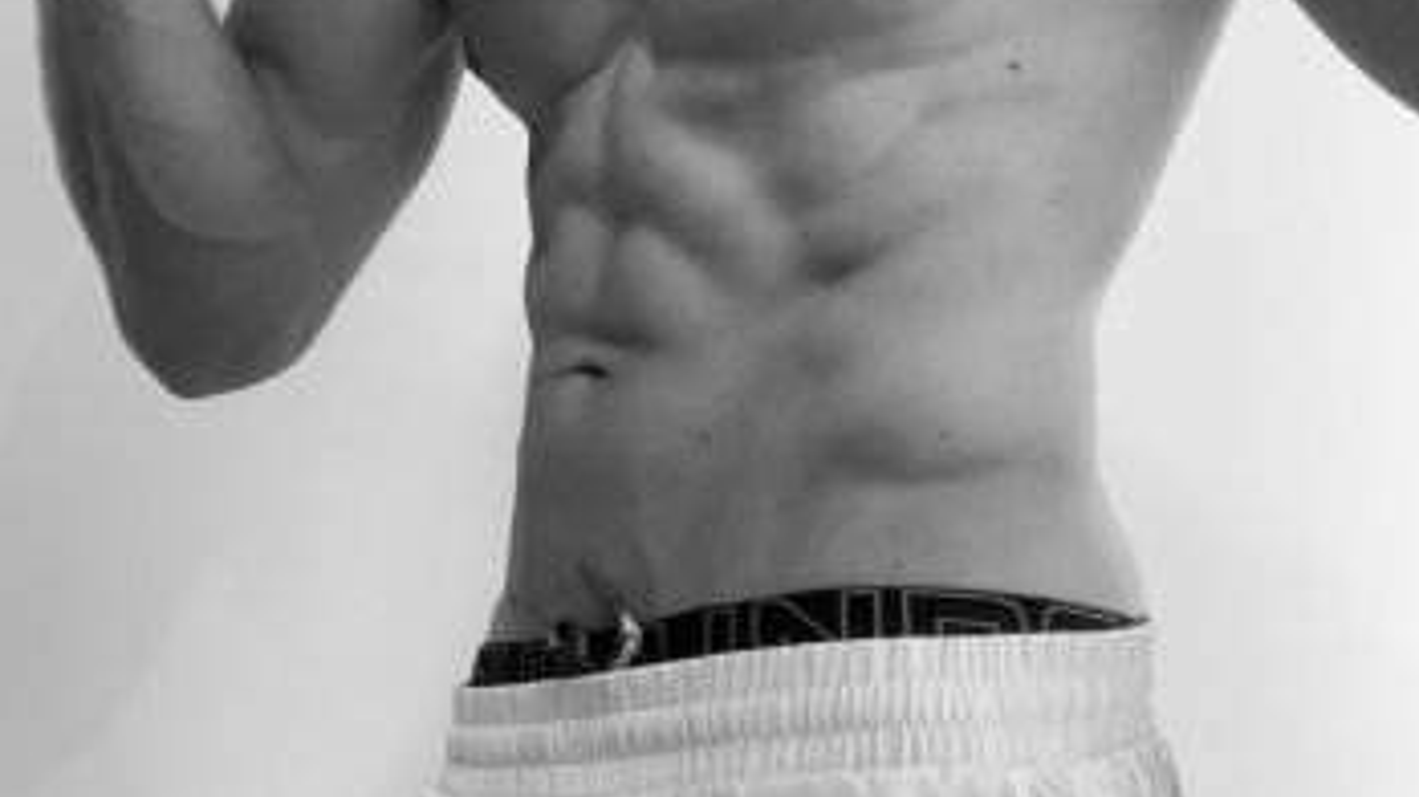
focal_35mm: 60
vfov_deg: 19.8
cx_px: 748
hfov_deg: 34.9
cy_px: 150
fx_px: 2257
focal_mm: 2.87
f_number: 2.2
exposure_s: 1/50
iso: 125
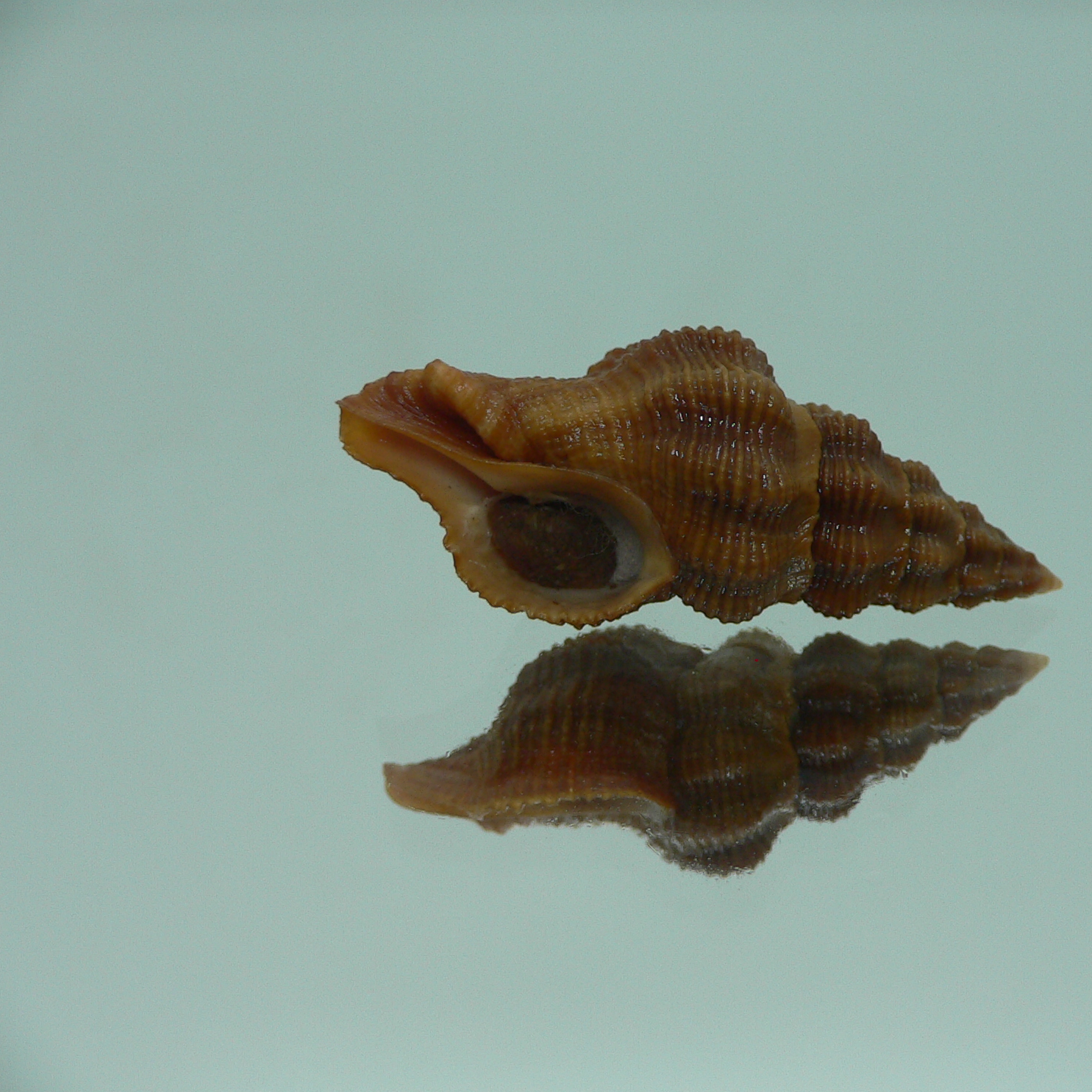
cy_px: 551
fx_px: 1499
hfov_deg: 39.8
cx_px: 674
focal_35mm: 42
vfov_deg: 40.0
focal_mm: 4.6
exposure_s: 1/60
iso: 80
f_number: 2.8
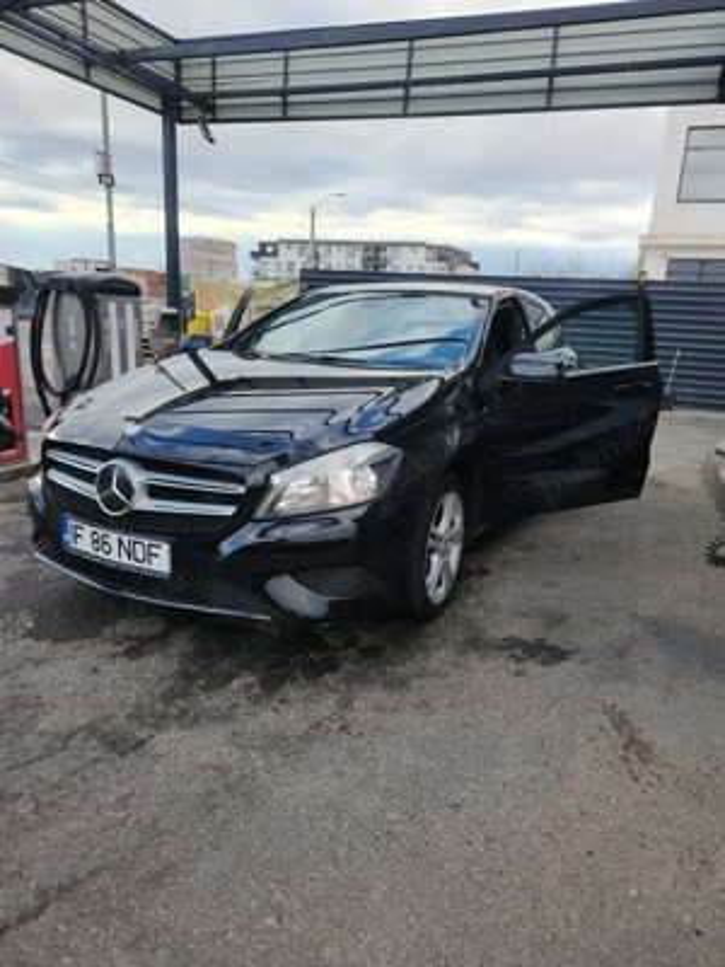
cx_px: 362
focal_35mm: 23
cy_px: 484
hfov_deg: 58.9
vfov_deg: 73.9
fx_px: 642
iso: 20
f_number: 1.8
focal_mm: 5.4
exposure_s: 1/281
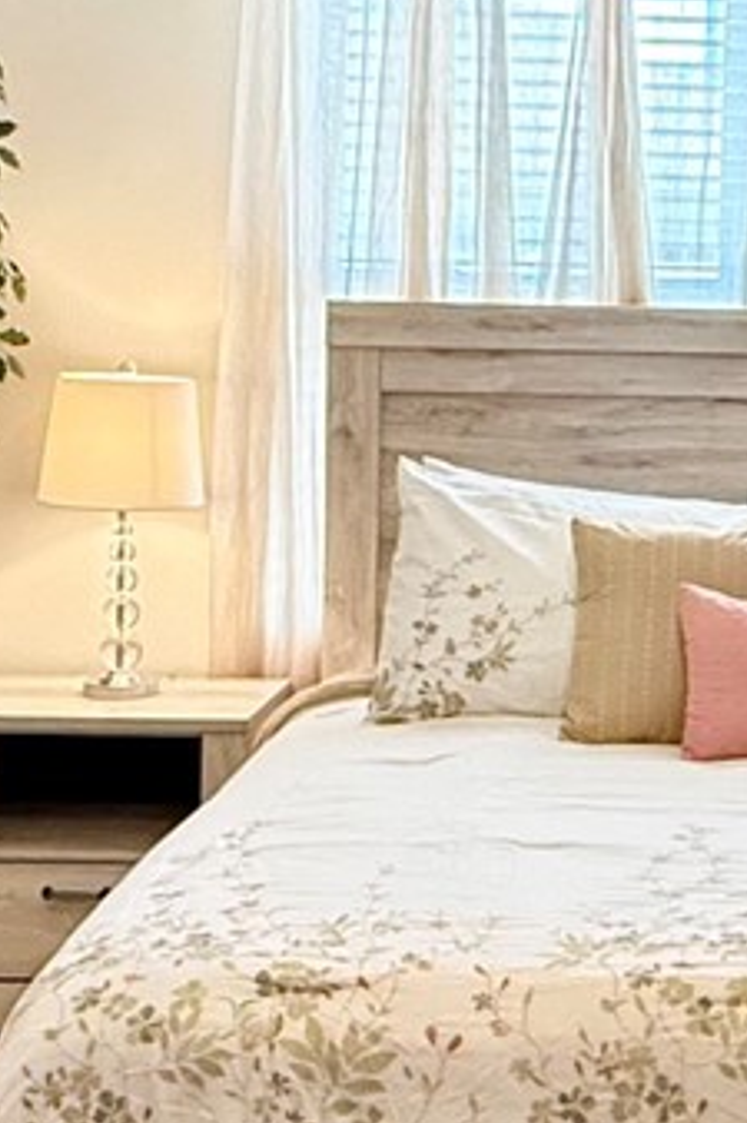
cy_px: 322
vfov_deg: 28.9
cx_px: 827
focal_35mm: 69
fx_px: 2150
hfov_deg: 18.9
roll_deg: -1.2
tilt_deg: +0.5
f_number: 2.2
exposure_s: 1/60
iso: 500
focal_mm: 2.22
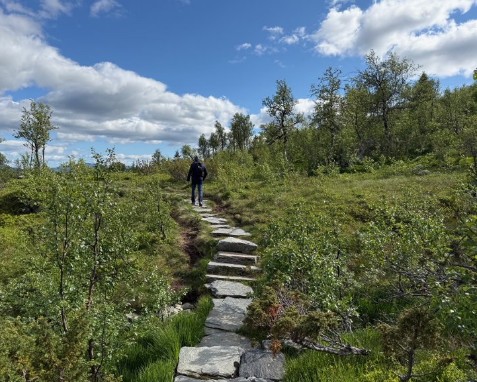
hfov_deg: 65.9
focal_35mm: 26
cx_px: 216
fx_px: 367
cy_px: 188
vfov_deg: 54.9
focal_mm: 6.8
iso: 80
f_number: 1.8
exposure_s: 1/4673
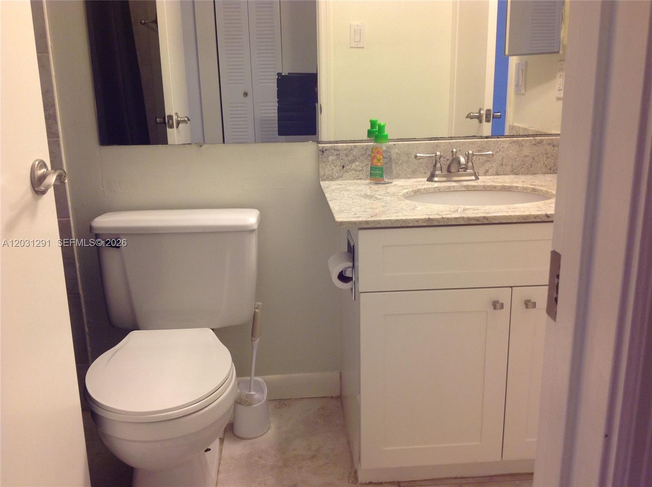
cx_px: 326
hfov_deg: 52.7
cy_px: 244
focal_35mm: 35
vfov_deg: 40.6
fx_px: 658
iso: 64
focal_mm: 4.28
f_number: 2.4
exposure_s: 1/30
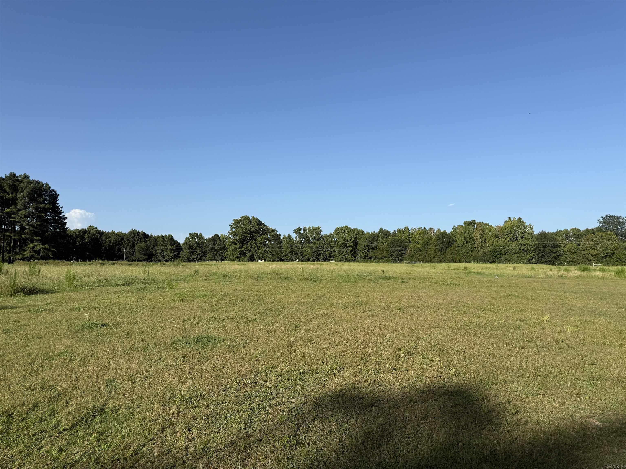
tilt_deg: +2.3
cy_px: 234
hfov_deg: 71.6
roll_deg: +0.1
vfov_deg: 56.8
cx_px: 313
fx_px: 434
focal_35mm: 24
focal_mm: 6.76
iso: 80
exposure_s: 1/4673
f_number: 1.78
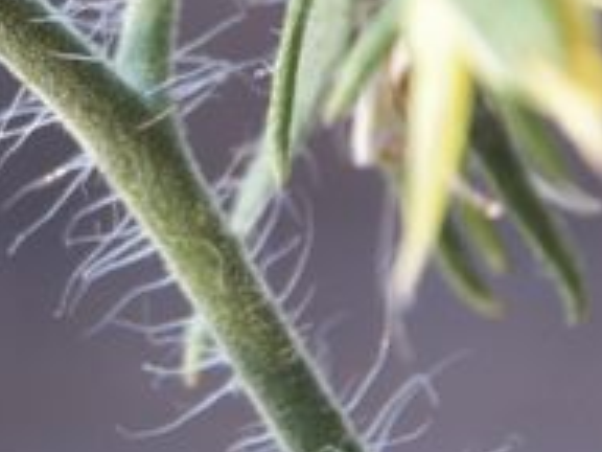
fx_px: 9443
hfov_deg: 3.6
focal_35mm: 543
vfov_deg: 2.7
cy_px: -28
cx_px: 91
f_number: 4
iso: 125
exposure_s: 1/80
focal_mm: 29.2
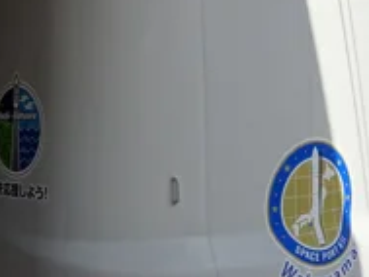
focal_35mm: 61
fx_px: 651
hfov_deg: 31.6
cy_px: 152
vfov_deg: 24.0
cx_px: 207
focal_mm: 4.1
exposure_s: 1/400
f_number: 4
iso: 80
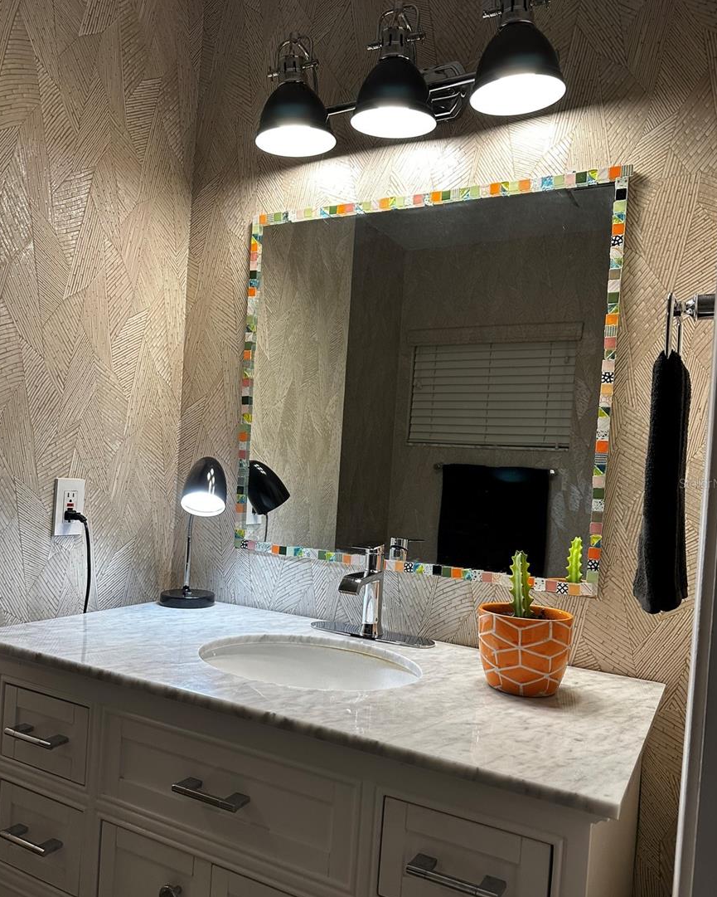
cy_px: 483
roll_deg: -3.9
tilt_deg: -1.8
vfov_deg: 65.9
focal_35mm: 26
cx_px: 365
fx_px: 690
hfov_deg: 54.9
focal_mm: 6.86
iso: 160
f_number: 1.78
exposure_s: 1/120
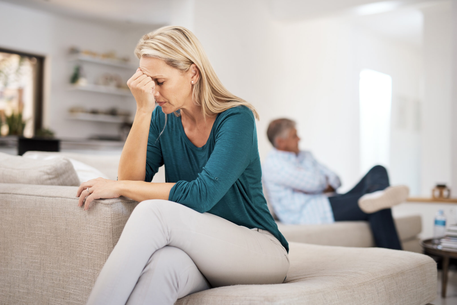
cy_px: 152
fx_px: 635
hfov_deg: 39.6
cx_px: 228
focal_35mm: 50
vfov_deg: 27.0
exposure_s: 1/200
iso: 250
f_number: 1.8
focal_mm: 50
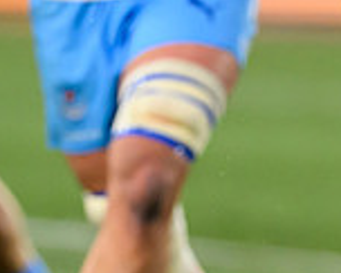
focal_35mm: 1663
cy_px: 72
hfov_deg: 1.2
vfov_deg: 0.9
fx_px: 16805
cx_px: 502
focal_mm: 400
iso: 4000
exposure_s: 1/1600
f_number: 4
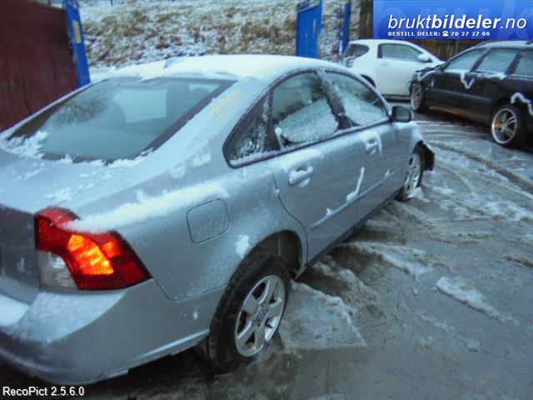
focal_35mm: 26
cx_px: 266
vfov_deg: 53.1
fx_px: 400
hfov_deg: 67.3
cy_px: 200
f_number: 3.5
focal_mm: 4.6
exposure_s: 1/80
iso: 320
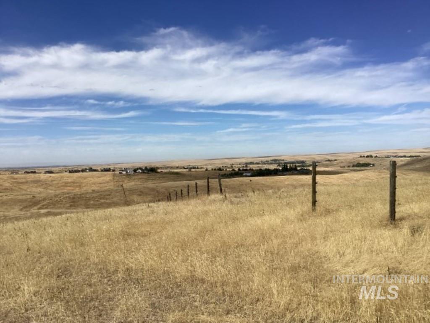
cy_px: 162
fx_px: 385
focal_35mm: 31
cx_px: 215
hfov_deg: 58.4
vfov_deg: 45.4
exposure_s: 1/2809
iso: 25
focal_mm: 3.3
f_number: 2.4
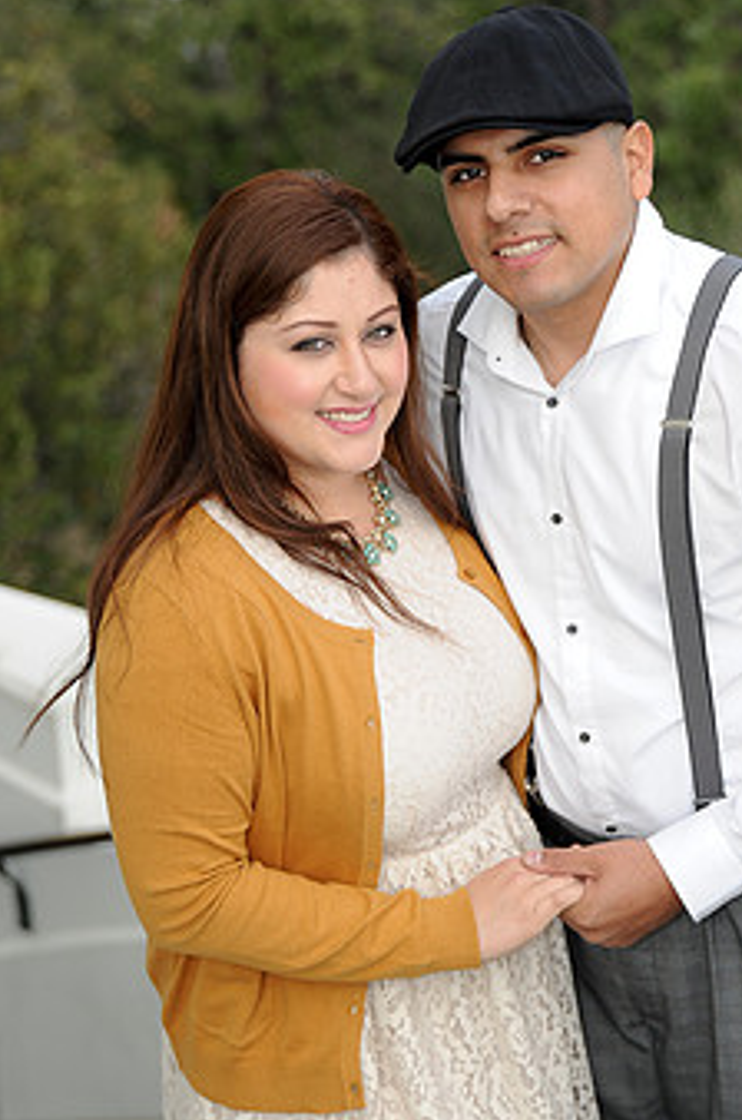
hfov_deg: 13.6
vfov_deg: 20.4
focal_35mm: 100
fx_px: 3104
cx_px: 439
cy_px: 596
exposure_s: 1/200
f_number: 5
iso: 200
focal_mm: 75
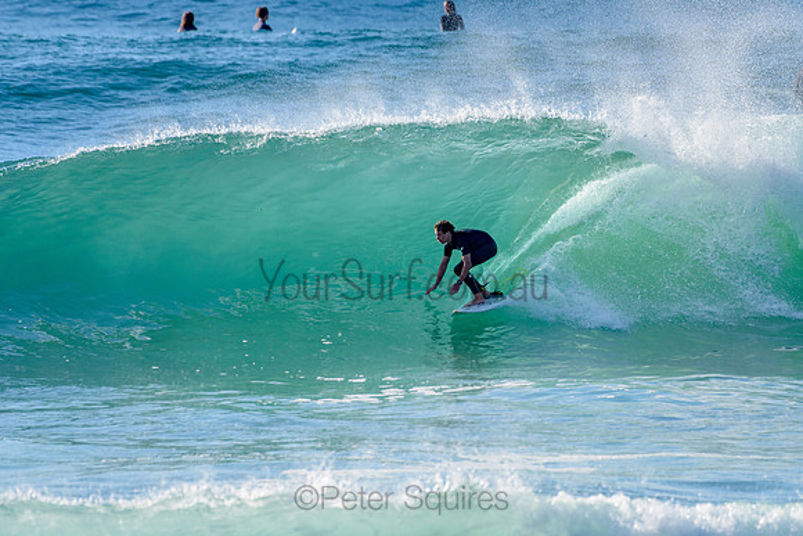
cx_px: 421
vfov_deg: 2.2
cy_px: 232
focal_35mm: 613
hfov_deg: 3.4
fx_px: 13681
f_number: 5.6
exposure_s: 1/2000
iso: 220
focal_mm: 500
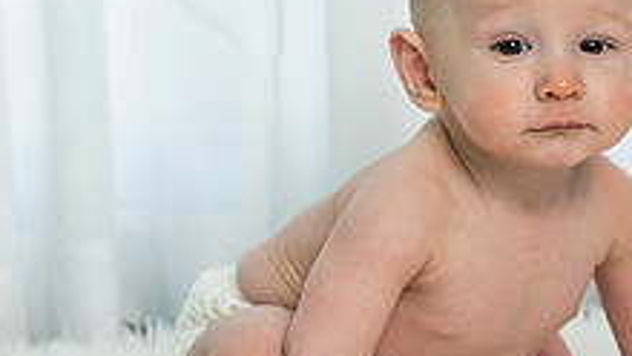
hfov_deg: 11.9
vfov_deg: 6.8
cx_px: 542
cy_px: 146
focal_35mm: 180
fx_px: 3018
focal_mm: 62
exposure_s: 1/200
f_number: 3.5
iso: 320
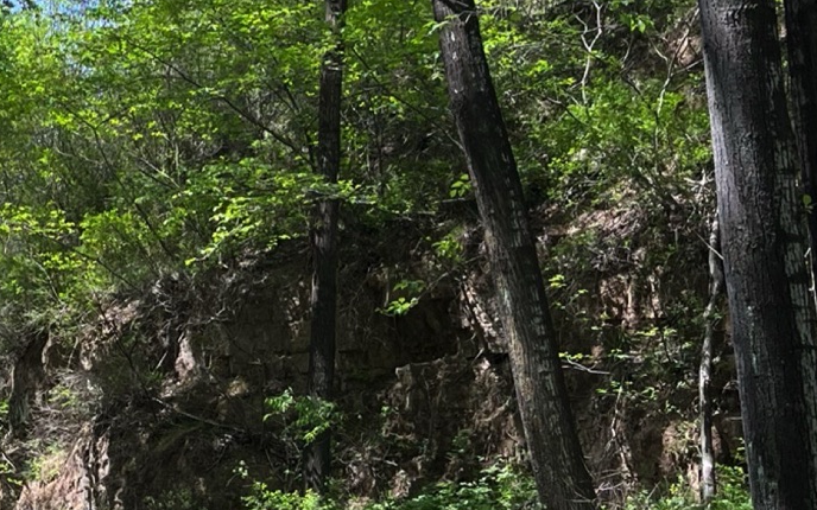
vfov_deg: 15.9
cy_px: 223
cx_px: 2
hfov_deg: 24.1
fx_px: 1826
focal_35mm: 82
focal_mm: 5.1
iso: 50
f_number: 1.6
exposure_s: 1/583
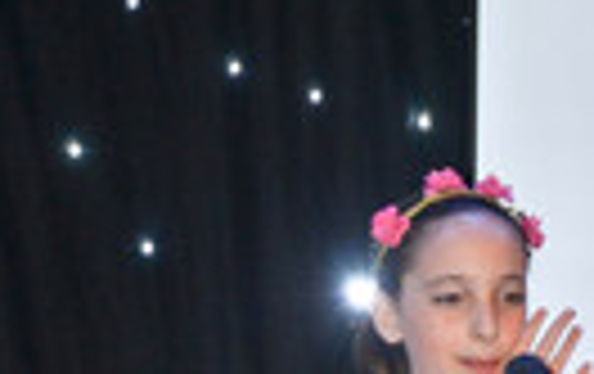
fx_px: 6365
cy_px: 807
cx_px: 497
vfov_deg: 3.3
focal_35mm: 393
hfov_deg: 5.3
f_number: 5.6
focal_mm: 85
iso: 800
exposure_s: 1/60
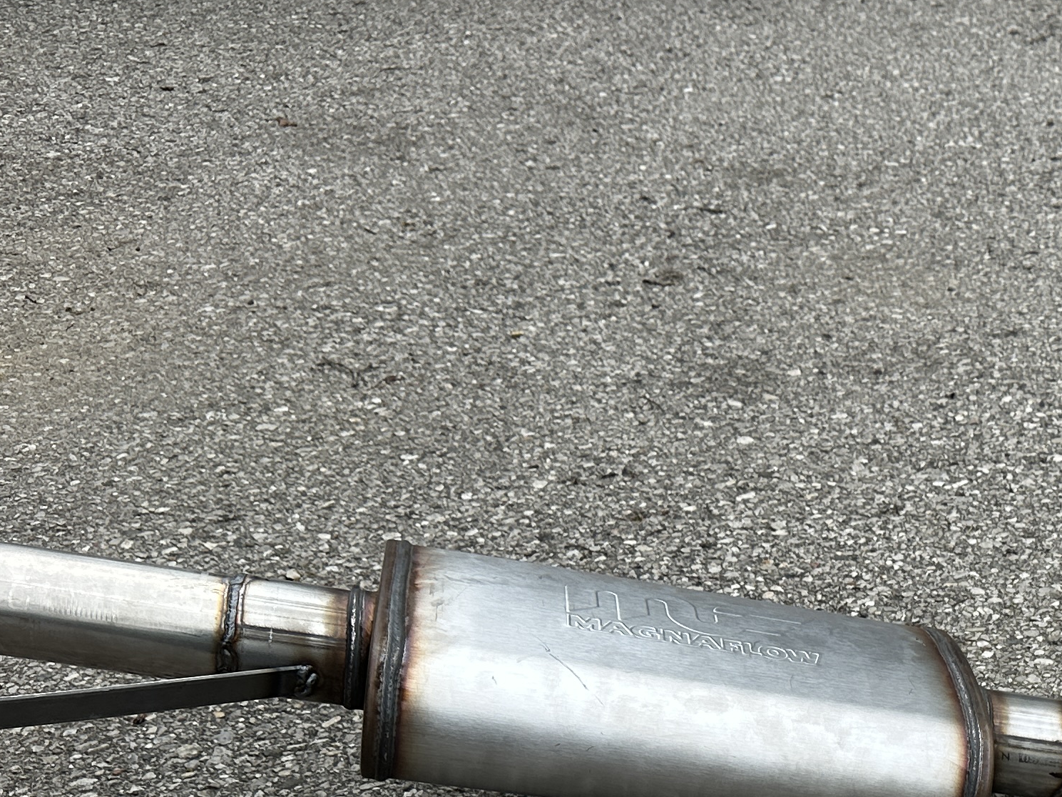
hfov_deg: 27.4
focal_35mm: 65
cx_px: 1155
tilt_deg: -37.7
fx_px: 1994
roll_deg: -1.7
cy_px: 980
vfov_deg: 20.9
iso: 80
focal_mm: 6.86
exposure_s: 1/1779
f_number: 1.78
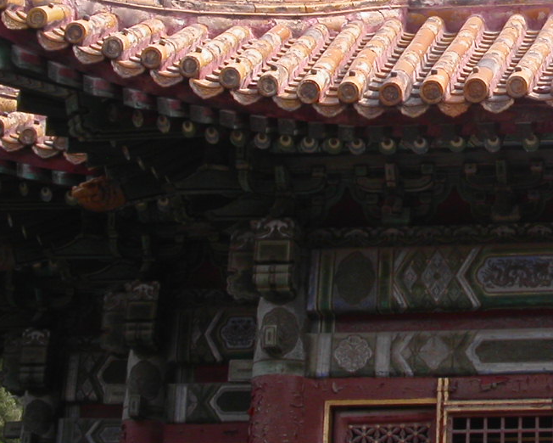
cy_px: 50
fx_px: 1490
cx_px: 594
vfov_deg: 16.7
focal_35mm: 91
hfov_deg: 20.2
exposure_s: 1/125
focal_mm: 7.8
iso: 100
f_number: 8
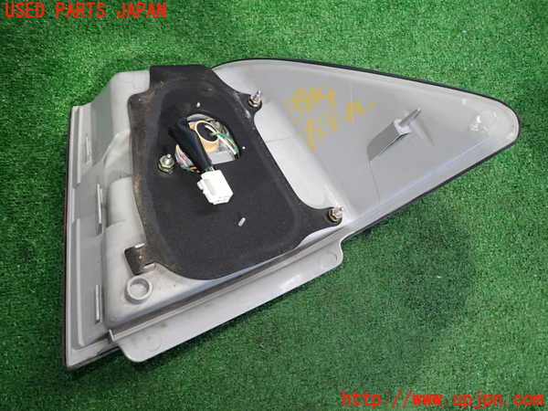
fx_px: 396
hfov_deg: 69.4
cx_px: 274
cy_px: 206
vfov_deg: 54.9
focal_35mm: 25
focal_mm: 4.5
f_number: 2
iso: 250
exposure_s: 1/30
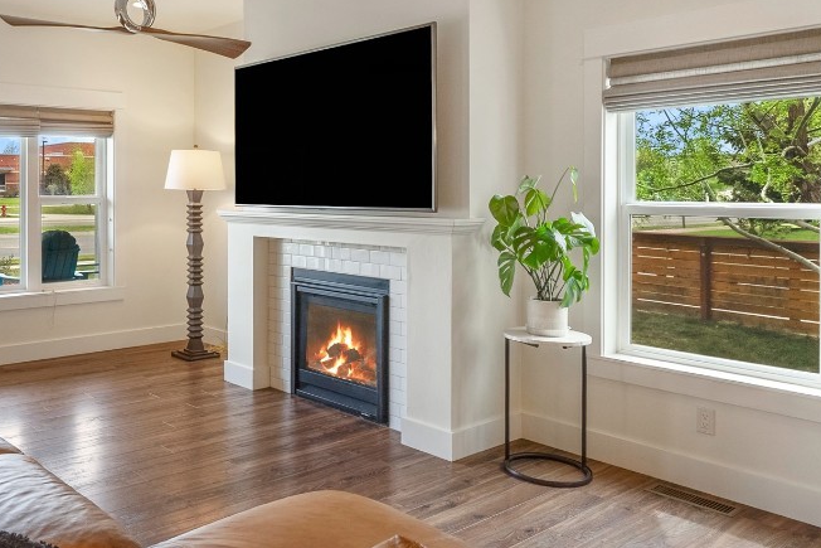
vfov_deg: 43.3
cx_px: 212
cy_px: 205
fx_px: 684
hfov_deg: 58.9
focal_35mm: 30
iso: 400
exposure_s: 1/13
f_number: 11
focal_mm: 17
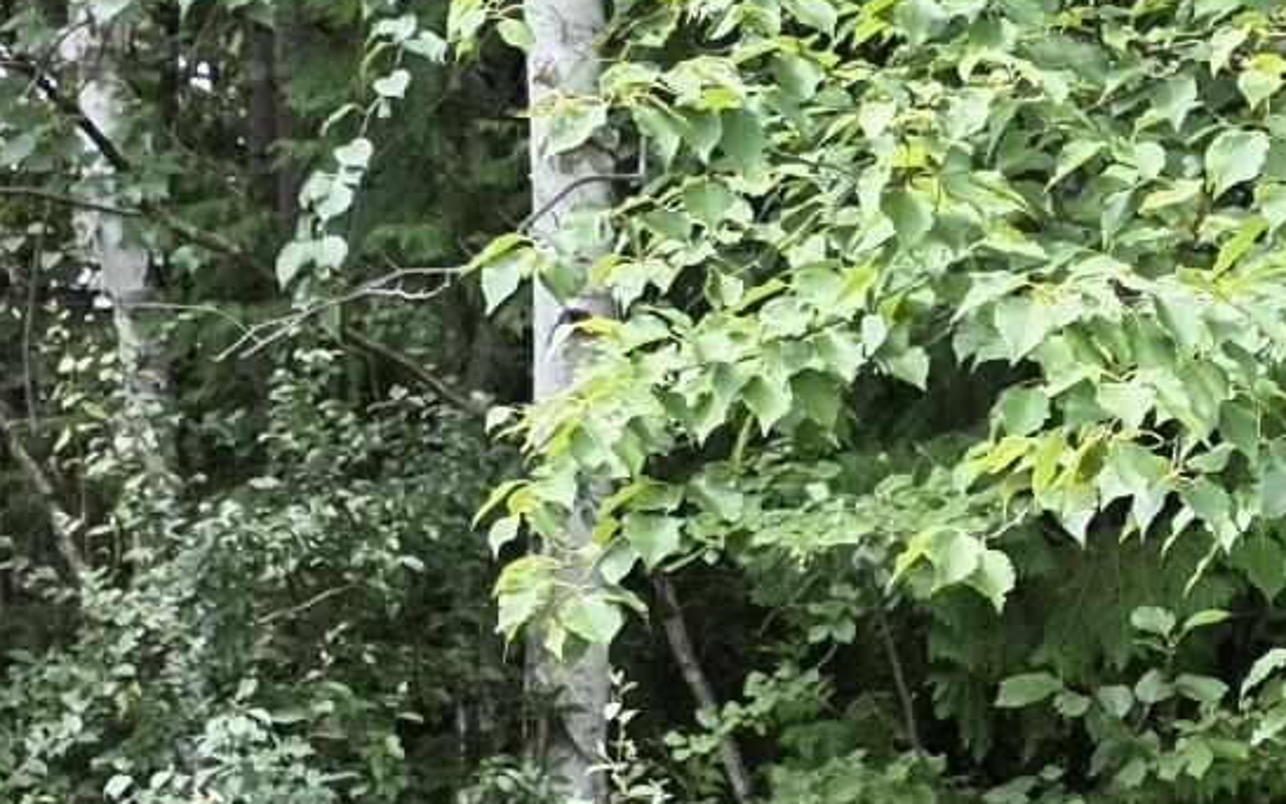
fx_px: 3750
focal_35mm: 107
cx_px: 1495
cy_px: 842
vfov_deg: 12.1
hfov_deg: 18.5
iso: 64
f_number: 1.7
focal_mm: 6.3
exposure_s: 1/370
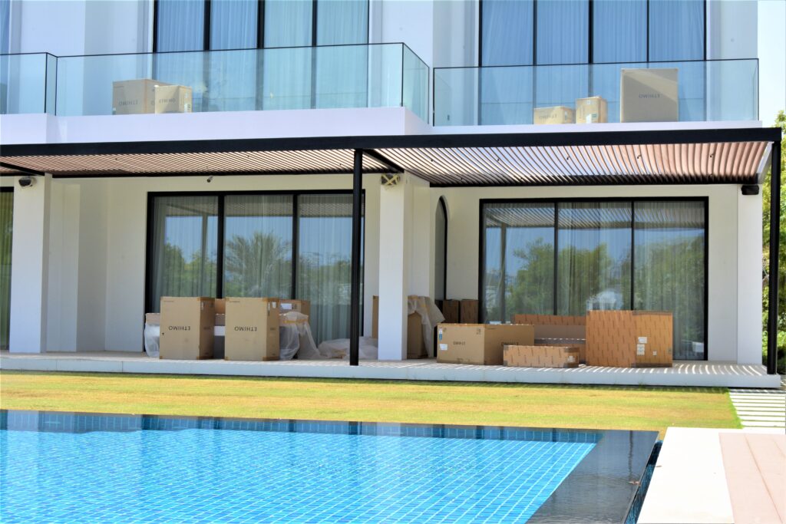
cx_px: 393
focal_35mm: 57
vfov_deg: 23.8
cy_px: 262
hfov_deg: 35.0
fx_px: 1245
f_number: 9.5
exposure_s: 1/250
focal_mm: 38
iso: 200
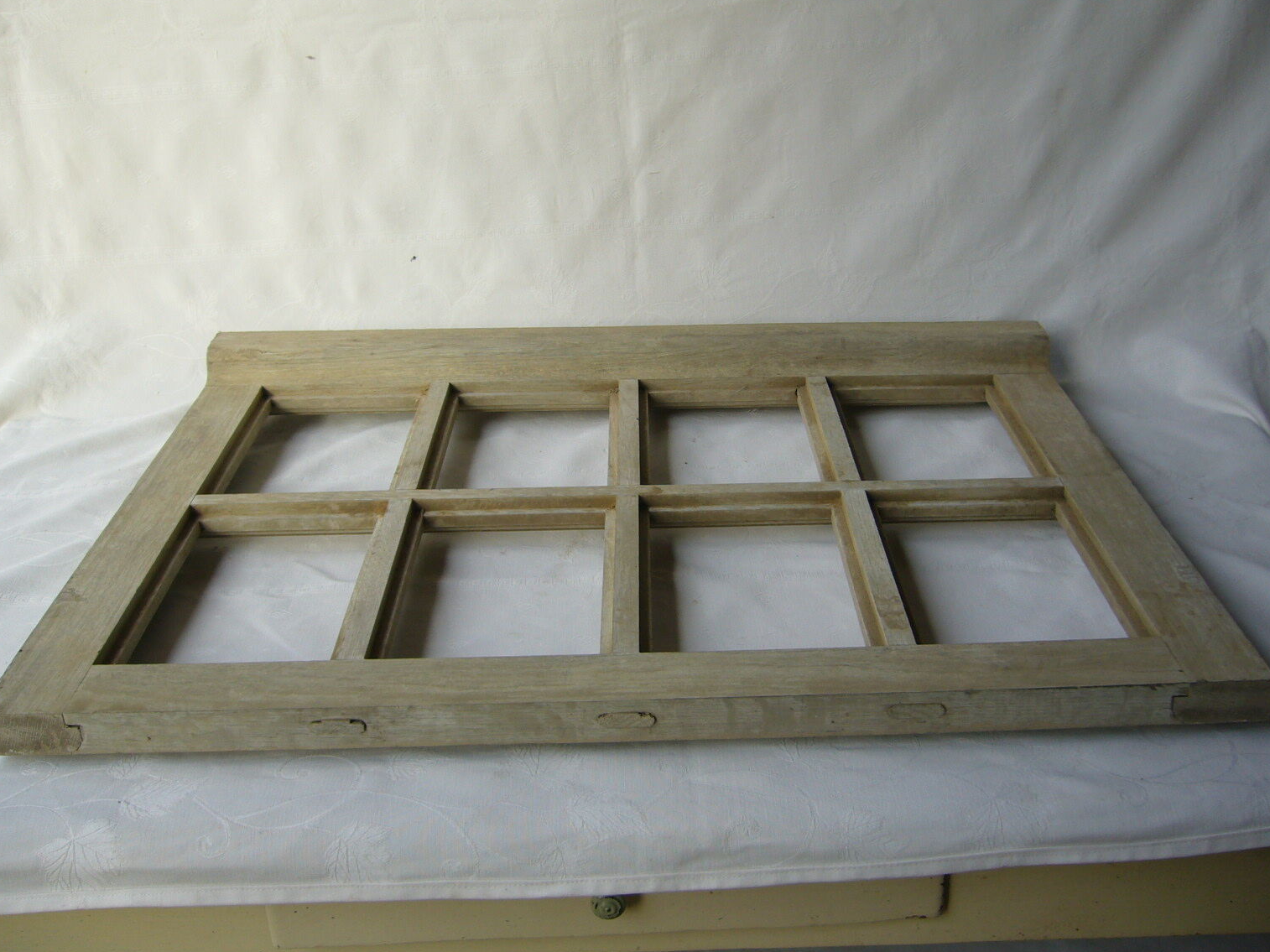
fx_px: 1357
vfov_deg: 38.6
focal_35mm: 37
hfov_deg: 50.1
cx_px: 648
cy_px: 497
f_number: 2.8
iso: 80
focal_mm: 5.8
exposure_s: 1/200
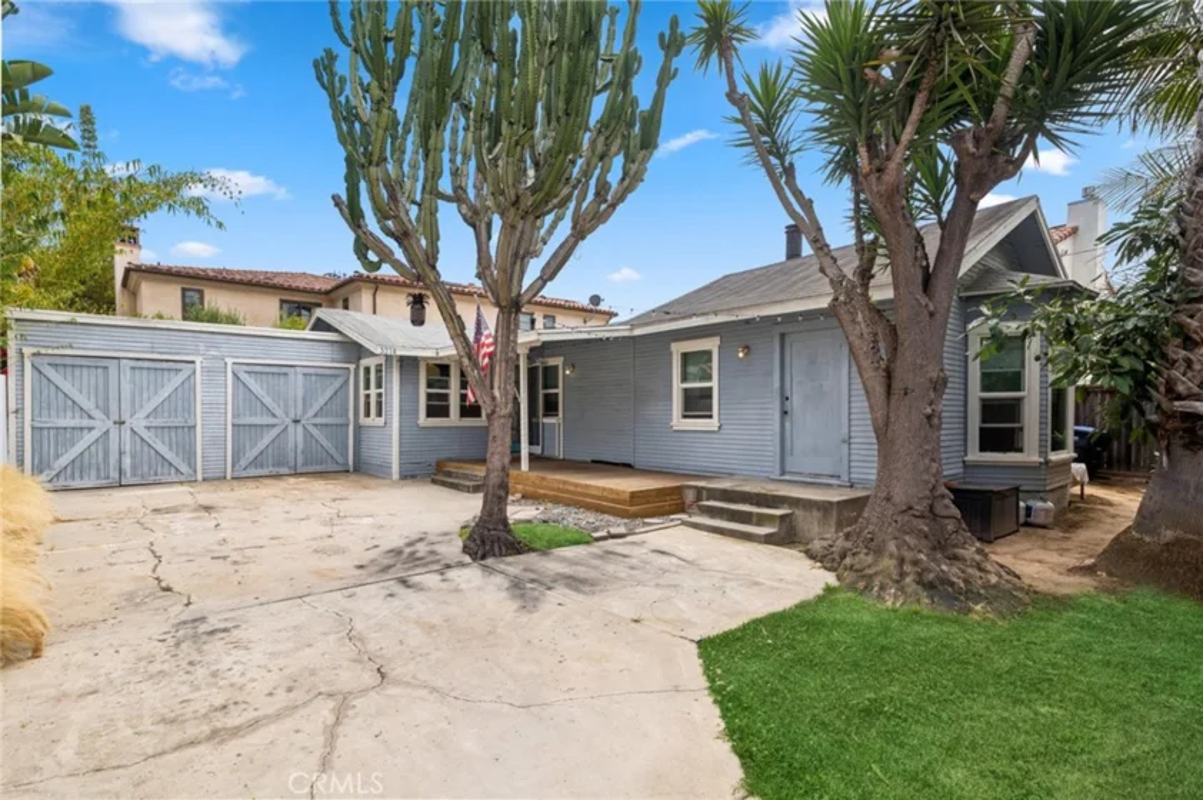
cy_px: 400
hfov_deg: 93.3
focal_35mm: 17
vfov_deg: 70.4
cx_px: 602
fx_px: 568
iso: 200
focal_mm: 17
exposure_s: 1/500
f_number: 8
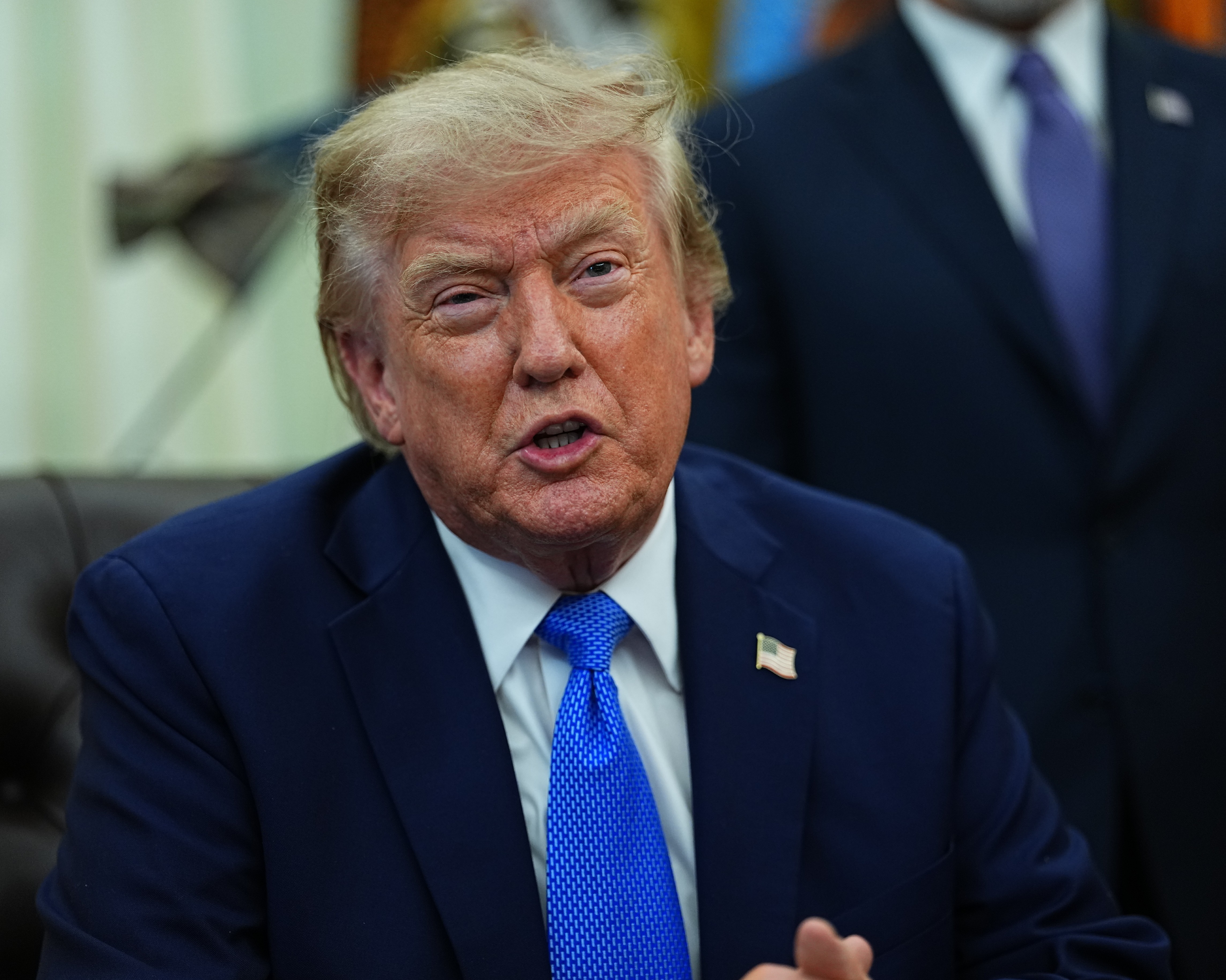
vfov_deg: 11.8
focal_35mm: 131
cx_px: 630
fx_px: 4753
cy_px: 491
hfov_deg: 14.7
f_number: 2
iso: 1600
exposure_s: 1/320
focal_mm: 116
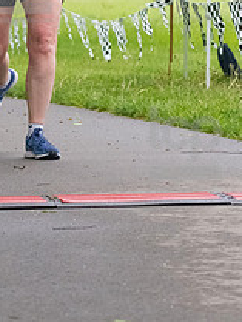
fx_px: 2654
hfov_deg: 5.2
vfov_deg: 6.9
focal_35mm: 285
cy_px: -18
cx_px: 16
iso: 6400
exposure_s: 1/1250
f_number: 5.6
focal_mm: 92
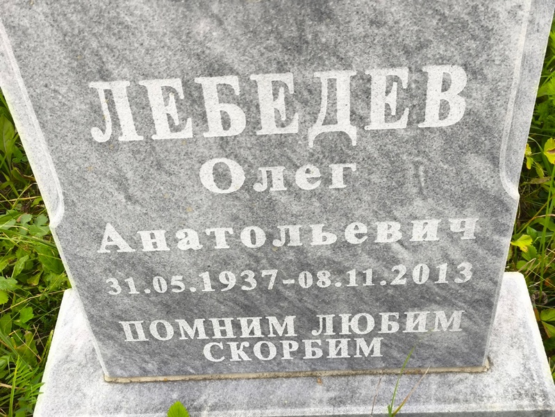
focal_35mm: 50
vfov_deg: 29.1
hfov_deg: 38.2
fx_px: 802
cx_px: 278
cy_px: 208
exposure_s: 1/120
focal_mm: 4.71
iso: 100
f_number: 1.7
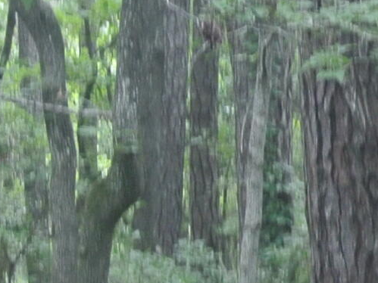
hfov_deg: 6.9
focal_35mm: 272
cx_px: 873
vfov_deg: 5.4
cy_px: 455
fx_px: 2969
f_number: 4.5
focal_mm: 17.5
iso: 400
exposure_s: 1/60
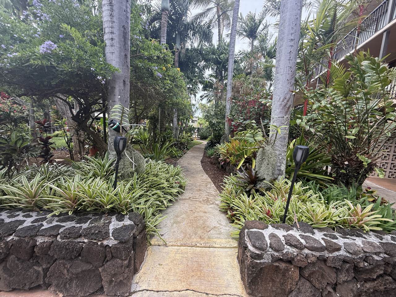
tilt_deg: -5.3
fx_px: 160
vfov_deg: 85.7
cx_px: 198
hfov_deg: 102.1
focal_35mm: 14
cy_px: 148
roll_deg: -3.5
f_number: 2.2
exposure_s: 1/225
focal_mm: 2.22
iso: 64
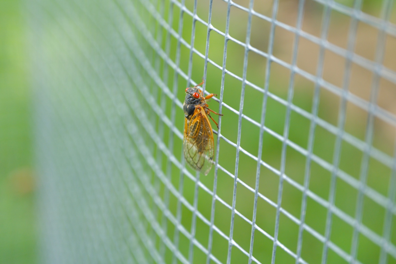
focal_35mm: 70
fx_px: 770
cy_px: 132
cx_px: 198
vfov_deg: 19.5
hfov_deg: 28.8
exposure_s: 1/500
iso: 640
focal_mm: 70
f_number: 4
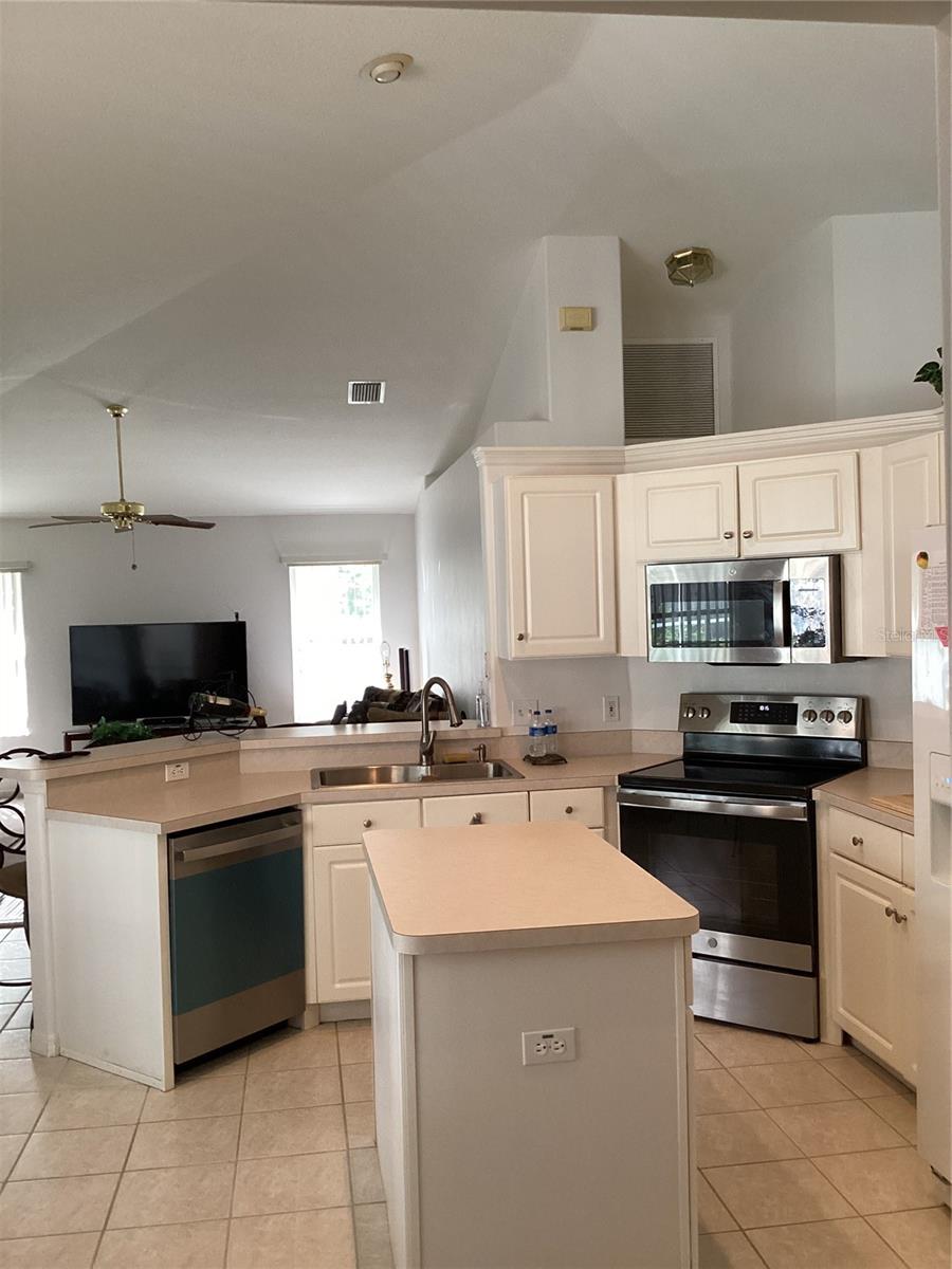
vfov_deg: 58.4
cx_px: 476
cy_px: 634
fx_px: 1137
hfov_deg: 45.4
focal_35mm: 31
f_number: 2.4
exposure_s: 1/60
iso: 250
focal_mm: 3.3
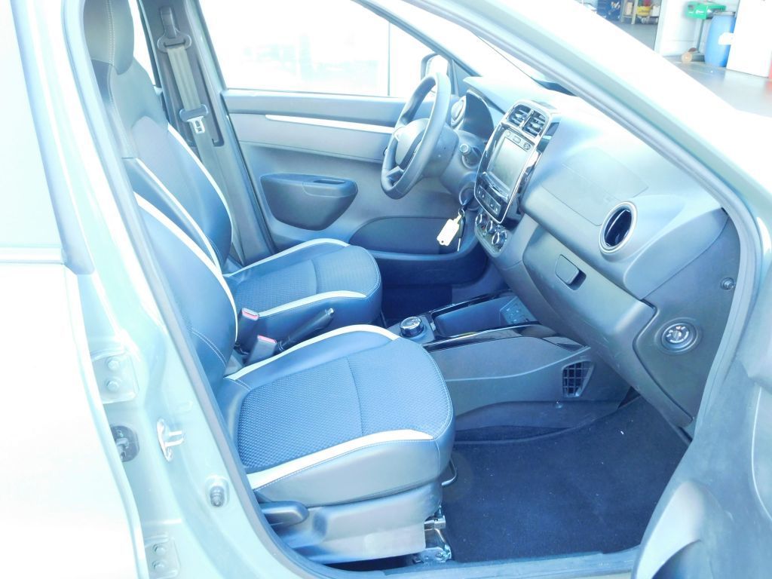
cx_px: 386
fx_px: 669
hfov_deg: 60.0
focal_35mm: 30
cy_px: 290
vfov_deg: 46.8
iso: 360
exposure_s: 1/30
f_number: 3.2
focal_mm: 5.3
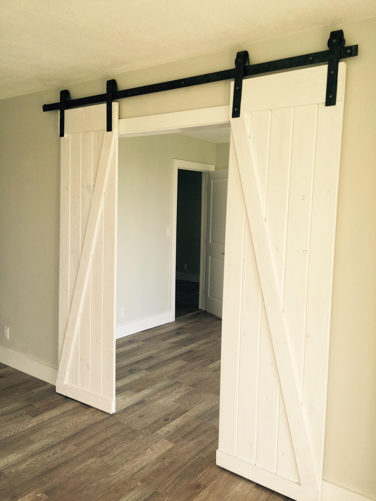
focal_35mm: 29
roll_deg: -1.8
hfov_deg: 48.2
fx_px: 420
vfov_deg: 61.7
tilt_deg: -5.5
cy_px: 250
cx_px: 188
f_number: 2.2
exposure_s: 1/40
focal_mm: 4.15
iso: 32
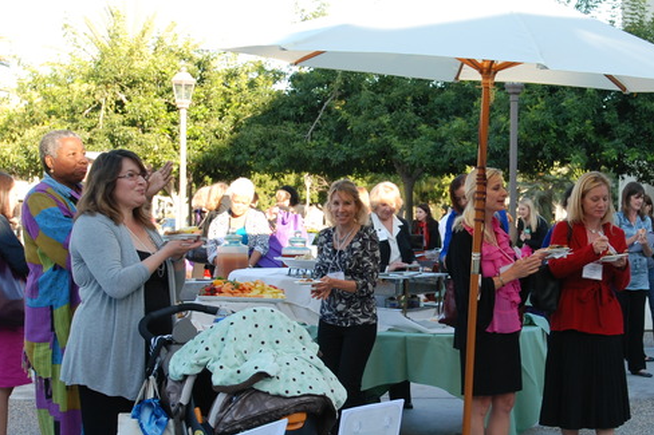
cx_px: 460
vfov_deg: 20.9
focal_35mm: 65
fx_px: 1180
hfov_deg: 30.6
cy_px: 266
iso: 180
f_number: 5.6
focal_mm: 24
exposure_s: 1/125
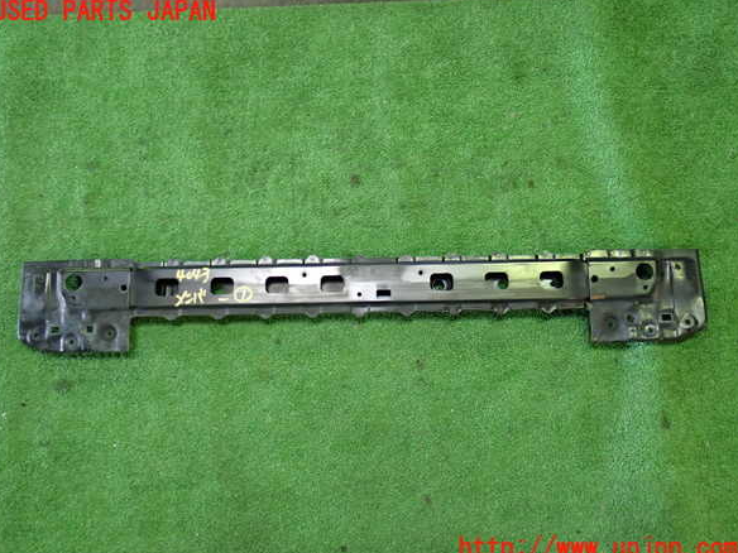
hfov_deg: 50.1
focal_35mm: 37
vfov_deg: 38.7
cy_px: 280
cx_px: 365
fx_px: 789
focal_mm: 6.37
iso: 400
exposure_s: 1/40
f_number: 2.5
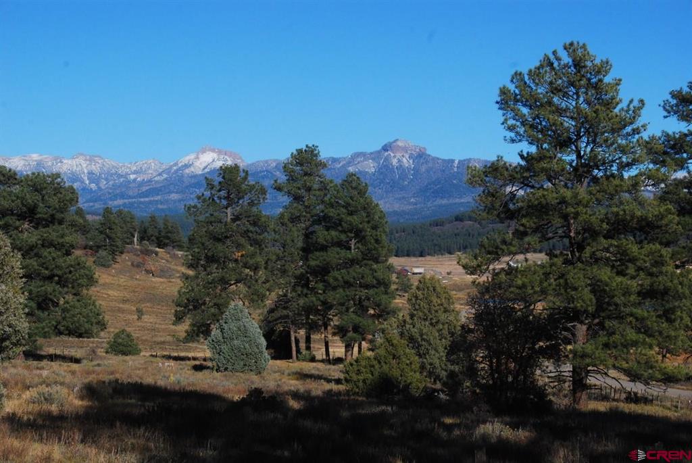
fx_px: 1587
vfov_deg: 16.6
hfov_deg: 24.6
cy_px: 232
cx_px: 346
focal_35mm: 82
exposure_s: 1/640
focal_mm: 55
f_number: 13
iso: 400
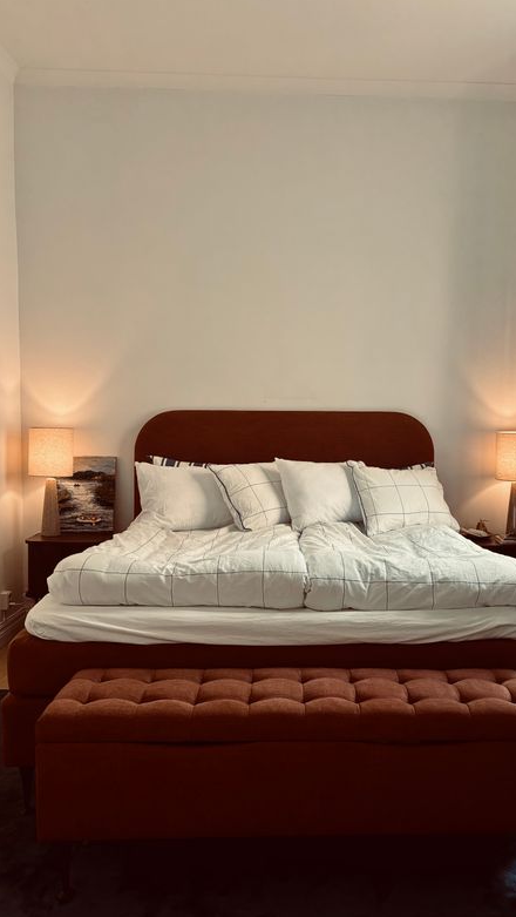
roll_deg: -0.6
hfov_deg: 40.0
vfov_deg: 66.0
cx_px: 312
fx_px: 705
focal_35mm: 29
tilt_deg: -4.8
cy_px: 461
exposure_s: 1/60
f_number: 1.6
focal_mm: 5.96
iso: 160
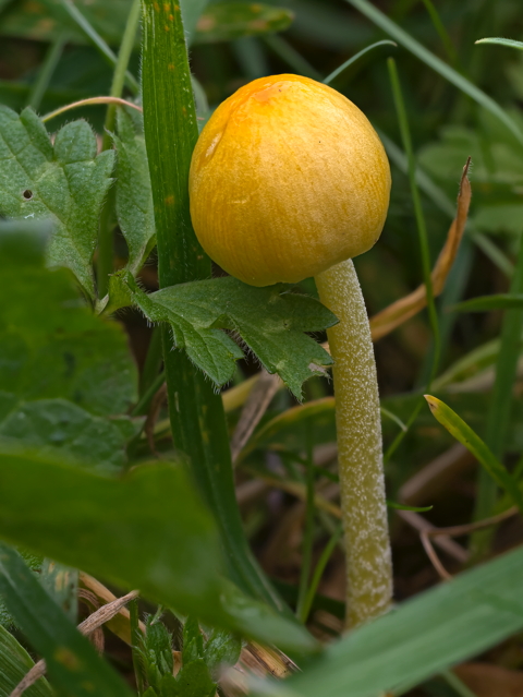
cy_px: 348
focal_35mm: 120
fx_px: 2415
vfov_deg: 16.4
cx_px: 262
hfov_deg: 12.4
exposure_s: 1/200
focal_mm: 60
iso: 800
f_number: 5.6
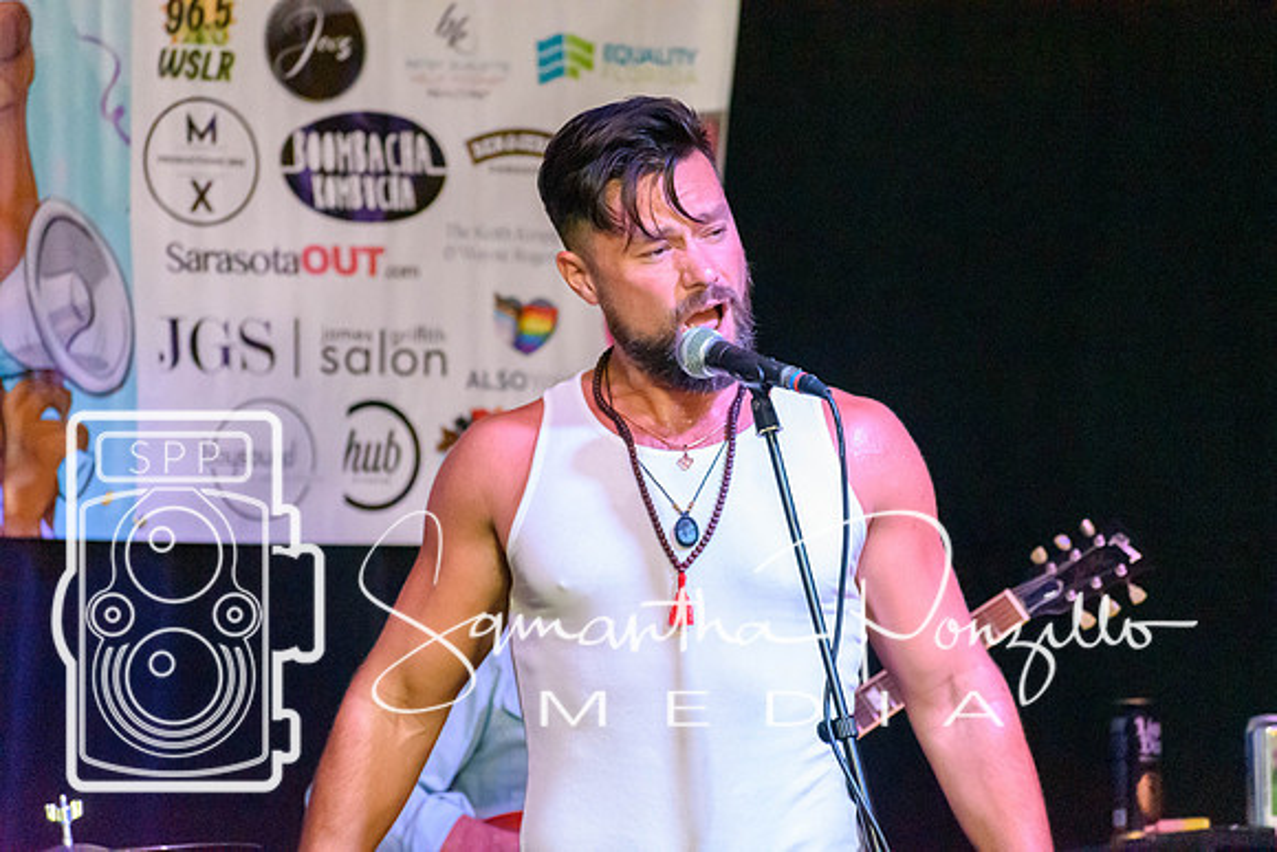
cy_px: 426
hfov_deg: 8.6
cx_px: 638
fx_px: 8515
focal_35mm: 240
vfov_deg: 5.7
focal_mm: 160
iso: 8000
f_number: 5
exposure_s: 1/500
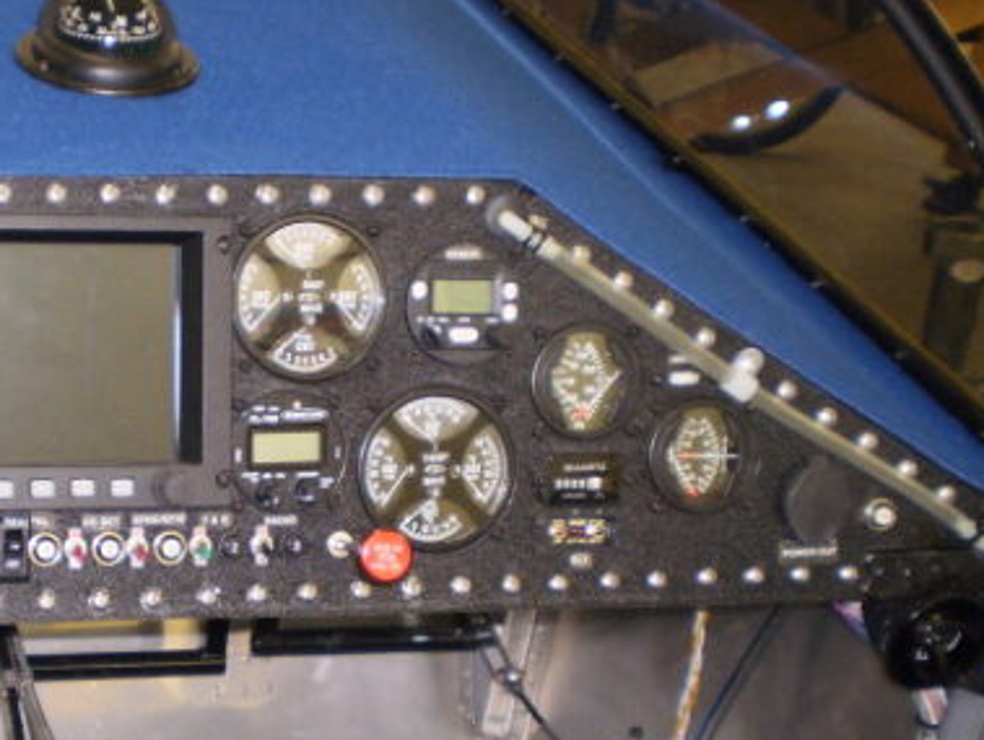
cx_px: 96
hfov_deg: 22.4
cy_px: 537
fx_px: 2419
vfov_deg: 17.3
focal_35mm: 85
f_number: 3.5
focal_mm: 7.4
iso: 125
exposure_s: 1/30
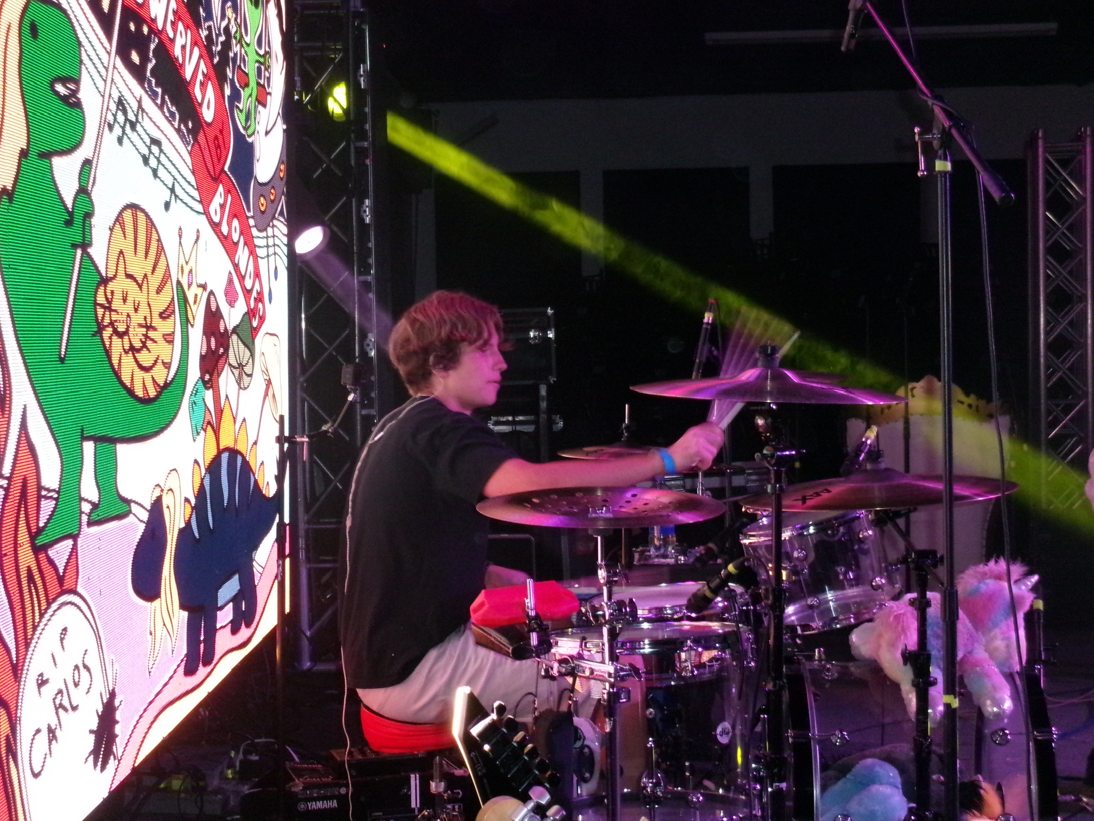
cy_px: 409
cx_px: 543
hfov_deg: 29.8
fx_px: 2054
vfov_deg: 22.6
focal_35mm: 65
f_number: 5.2
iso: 800
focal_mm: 11.5
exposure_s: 1/50
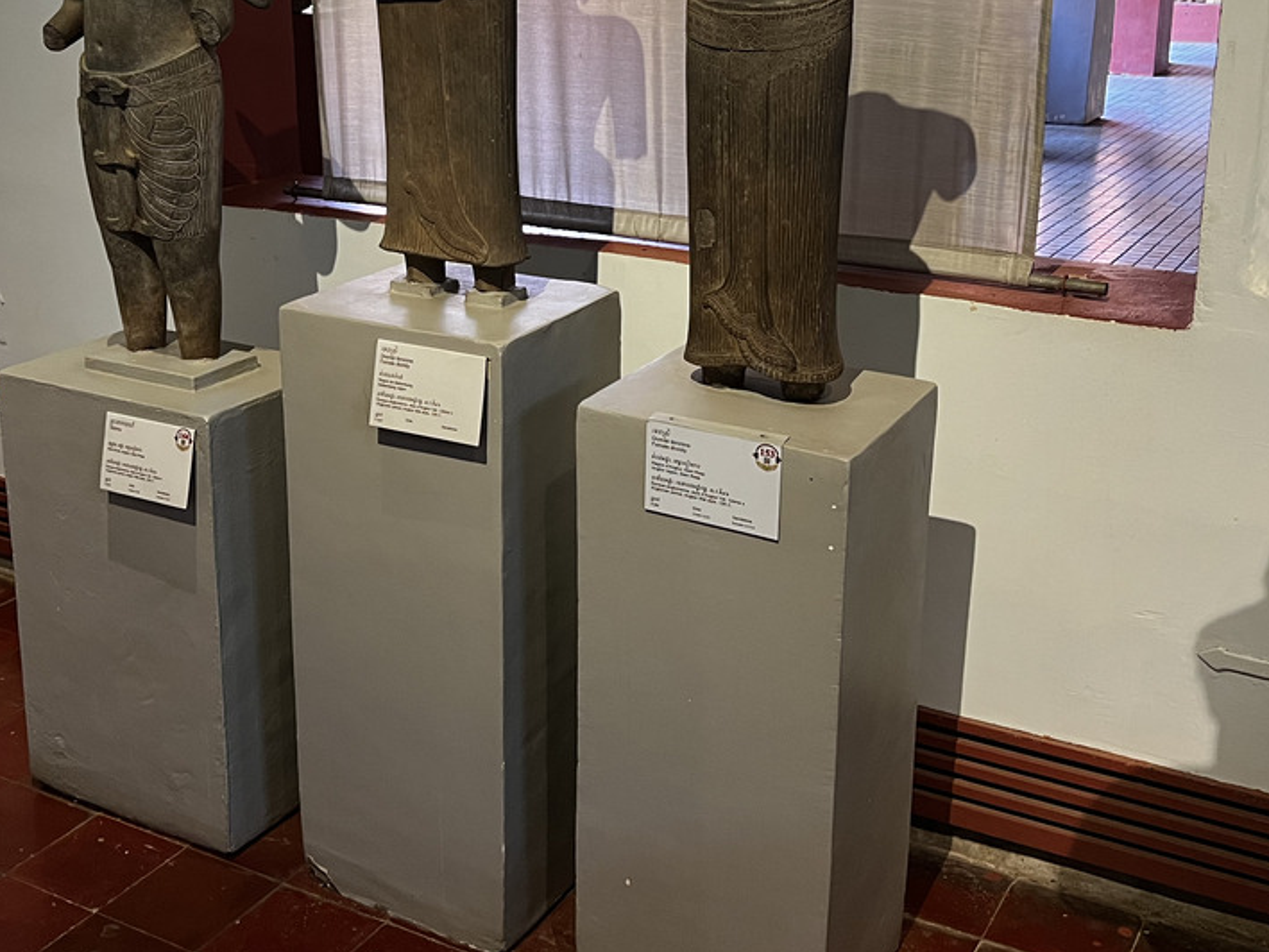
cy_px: 276
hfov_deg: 42.9
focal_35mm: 44
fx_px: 1613
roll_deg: +0.4
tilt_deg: -13.3
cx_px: 580
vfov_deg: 32.4
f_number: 1.5
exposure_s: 1/60
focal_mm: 5.7
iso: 125
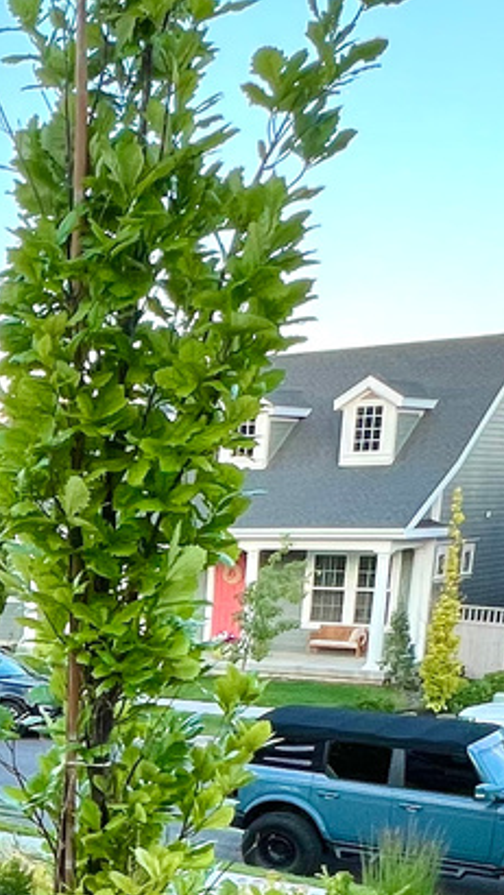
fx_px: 1258
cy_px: 821
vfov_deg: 36.5
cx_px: -340
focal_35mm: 53
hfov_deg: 18.7
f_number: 1.8
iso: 32
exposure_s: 1/99
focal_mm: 1.57
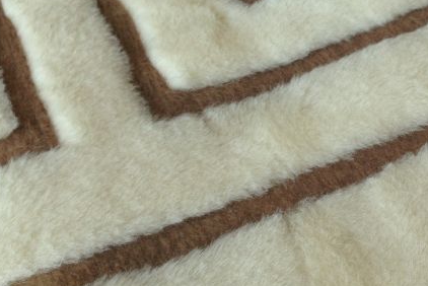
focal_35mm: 65
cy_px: 99
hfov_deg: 29.4
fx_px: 773
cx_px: 401
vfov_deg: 20.9
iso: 50
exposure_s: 1/420
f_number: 2.4
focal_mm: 4.12
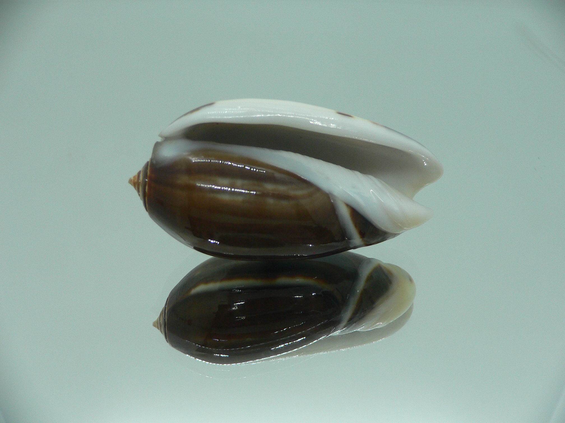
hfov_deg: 52.6
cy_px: 212
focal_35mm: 35
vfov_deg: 40.7
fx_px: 571
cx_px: 282
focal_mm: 4.6
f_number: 2.8
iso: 100
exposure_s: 1/60
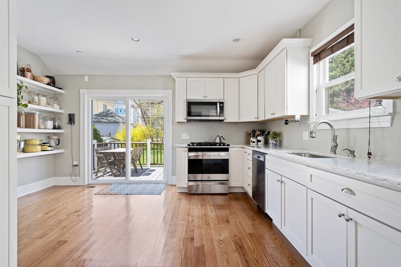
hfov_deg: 93.3
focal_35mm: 17
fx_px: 189
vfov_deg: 70.5
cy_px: 134
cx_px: 200
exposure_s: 1/4
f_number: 11
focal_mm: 17
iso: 800
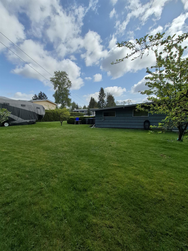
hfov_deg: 89.9
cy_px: 126
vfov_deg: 106.2
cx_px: 94
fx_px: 94
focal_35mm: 13
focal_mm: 1.74
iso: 50
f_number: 2.2
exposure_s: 1/2376
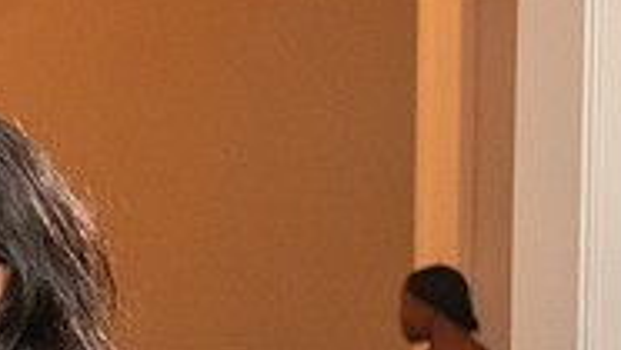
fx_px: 4038
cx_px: -395
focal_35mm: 245
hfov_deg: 8.5
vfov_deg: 4.9
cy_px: 705
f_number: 5.6
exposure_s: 1/200
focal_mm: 46
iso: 4000
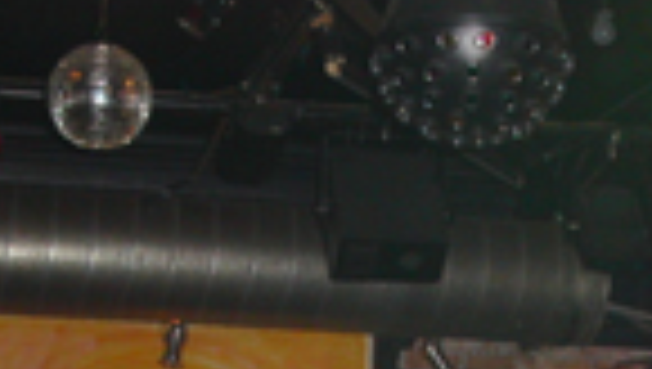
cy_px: 630
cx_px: 375
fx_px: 1991
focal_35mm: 115
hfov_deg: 18.6
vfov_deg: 10.1
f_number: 2.8
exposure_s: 1/30
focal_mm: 7.8
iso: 200
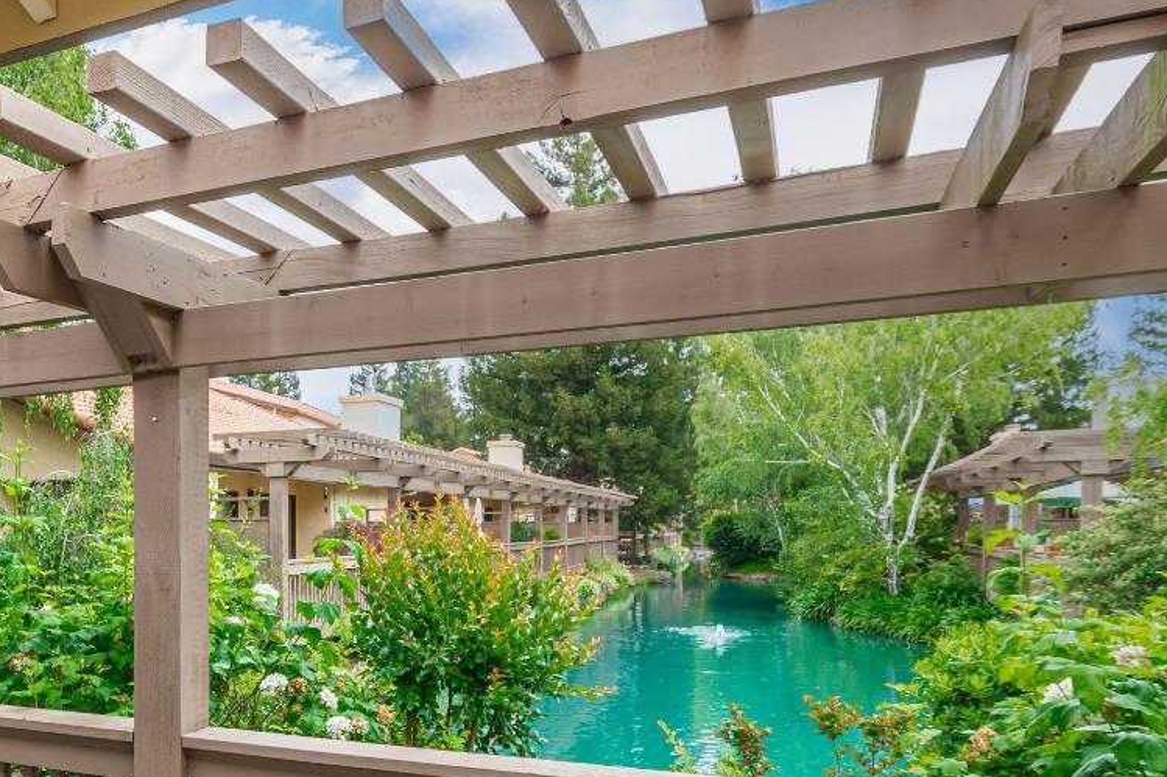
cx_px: 242
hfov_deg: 57.6
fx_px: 972
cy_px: 568
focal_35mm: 30
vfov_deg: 42.5
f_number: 6.3
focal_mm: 10
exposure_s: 1/250
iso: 200
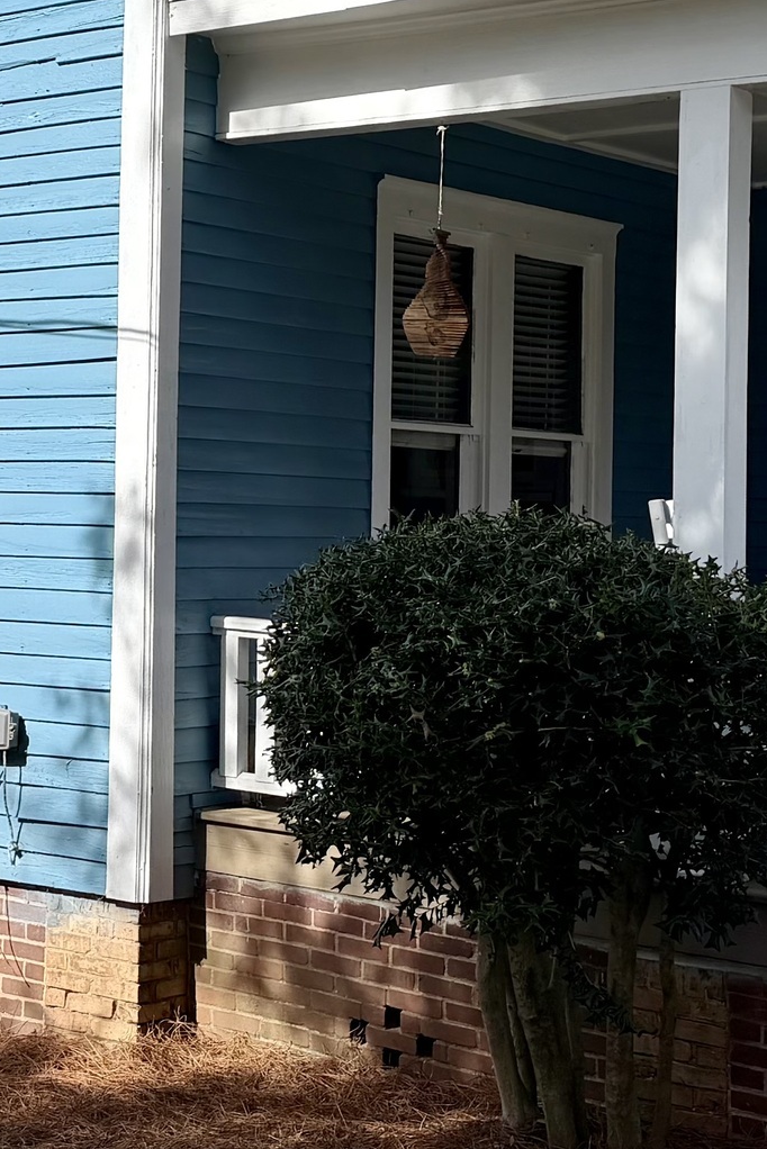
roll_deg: -1.2
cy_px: 420
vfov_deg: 26.9
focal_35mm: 75
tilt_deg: +2.0
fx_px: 2395
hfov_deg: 17.8
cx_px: -1
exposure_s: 1/3425
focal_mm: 6.76
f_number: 1.78
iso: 80
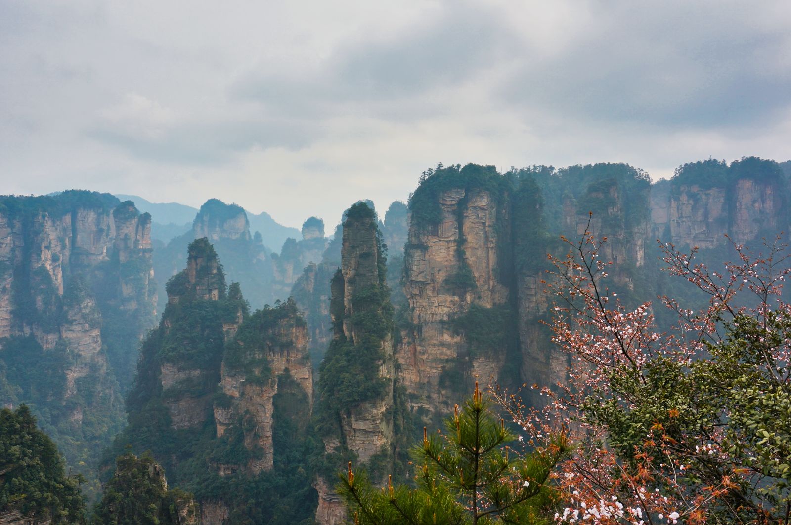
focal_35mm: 32
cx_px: 396
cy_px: 262
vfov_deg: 41.6
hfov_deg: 59.5
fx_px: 691
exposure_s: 1/160
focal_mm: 21
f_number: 10
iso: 100
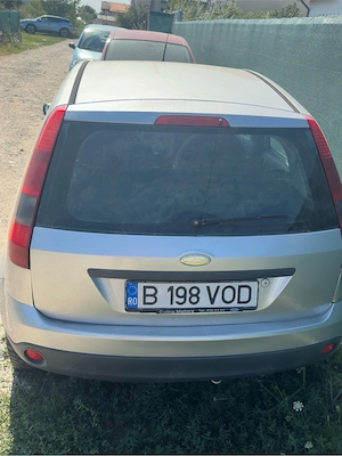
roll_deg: -8.2
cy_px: 228
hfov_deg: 44.2
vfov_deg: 56.8
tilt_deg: -23.8
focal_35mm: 32
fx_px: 422
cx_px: 171
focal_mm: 6.86
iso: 100
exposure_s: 1/3484
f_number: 1.78
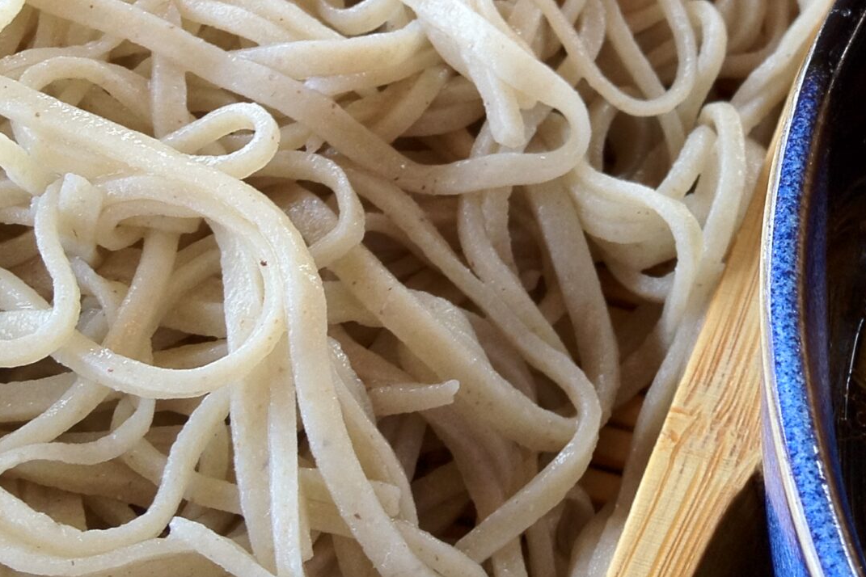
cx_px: 775
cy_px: -78
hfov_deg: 22.8
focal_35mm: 87
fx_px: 2093
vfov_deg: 15.3
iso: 64
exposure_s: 1/24
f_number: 2.4
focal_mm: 4.28
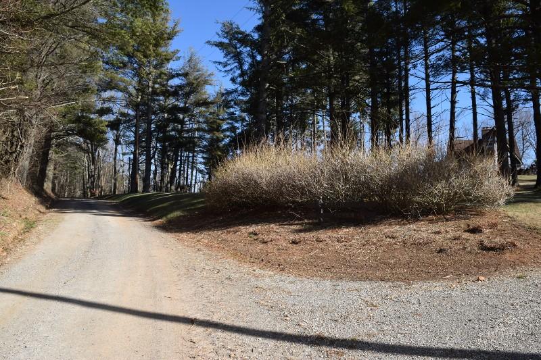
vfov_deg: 47.9
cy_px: 180
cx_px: 270
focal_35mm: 27
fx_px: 406
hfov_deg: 67.4
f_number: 8
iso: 100
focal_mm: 18
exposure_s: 1/200
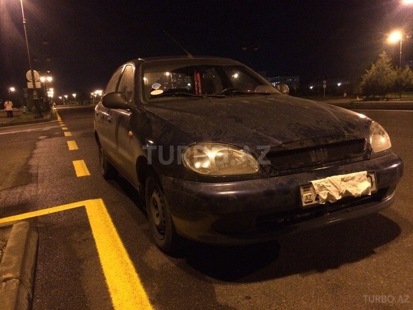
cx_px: 206
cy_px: 155
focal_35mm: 29
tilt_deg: -8.0
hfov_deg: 61.7
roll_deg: +1.8
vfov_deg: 48.2
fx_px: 346
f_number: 2.2
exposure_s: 1/17
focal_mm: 4.15
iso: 500
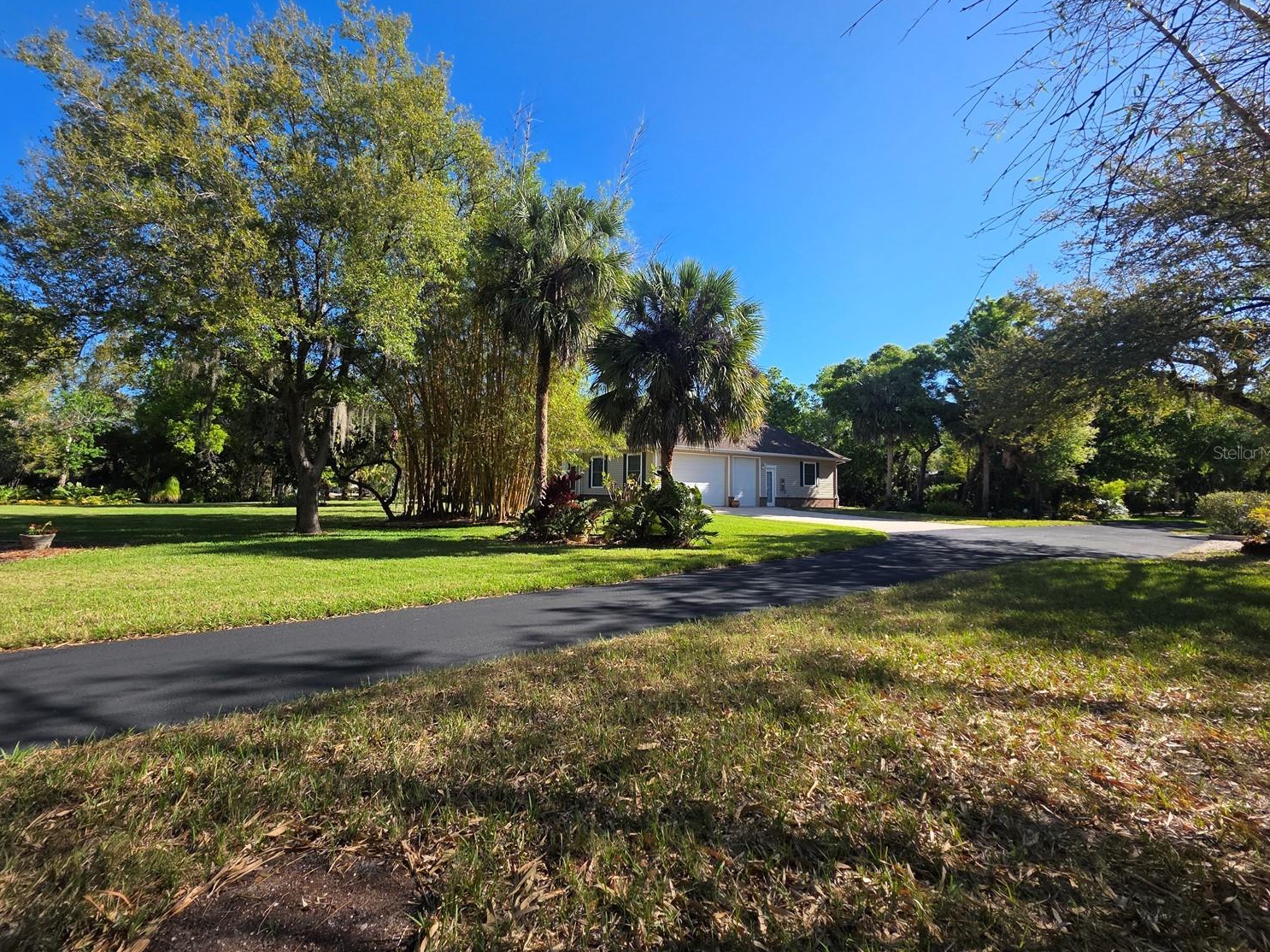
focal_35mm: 14
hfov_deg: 102.0
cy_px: 452
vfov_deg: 85.6
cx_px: 610
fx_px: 514
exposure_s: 1/1078
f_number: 1.9
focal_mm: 2.2
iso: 40
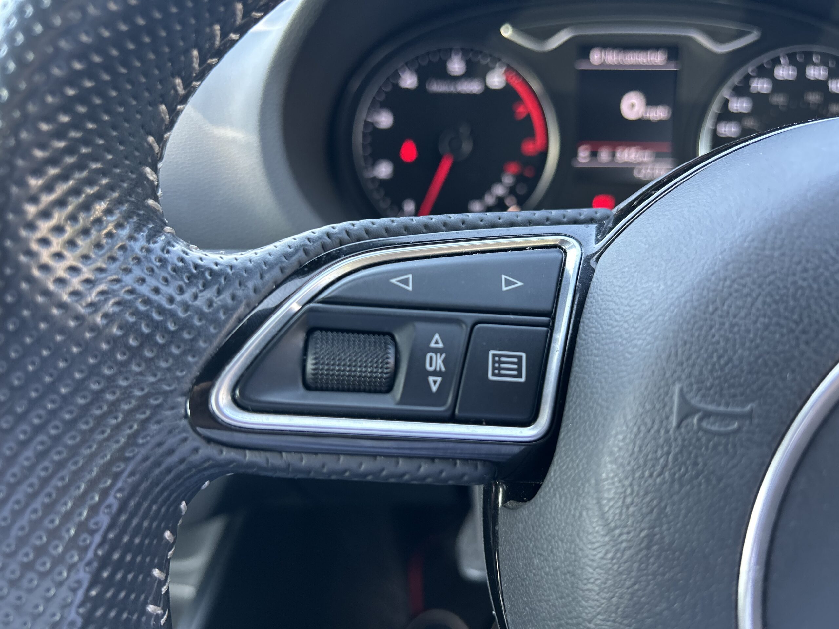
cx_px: 420
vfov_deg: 53.1
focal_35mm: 26
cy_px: 314
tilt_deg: -30.1
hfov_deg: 67.3
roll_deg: +0.4
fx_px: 630
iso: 125
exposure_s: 1/121
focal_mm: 5.7
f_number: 1.5
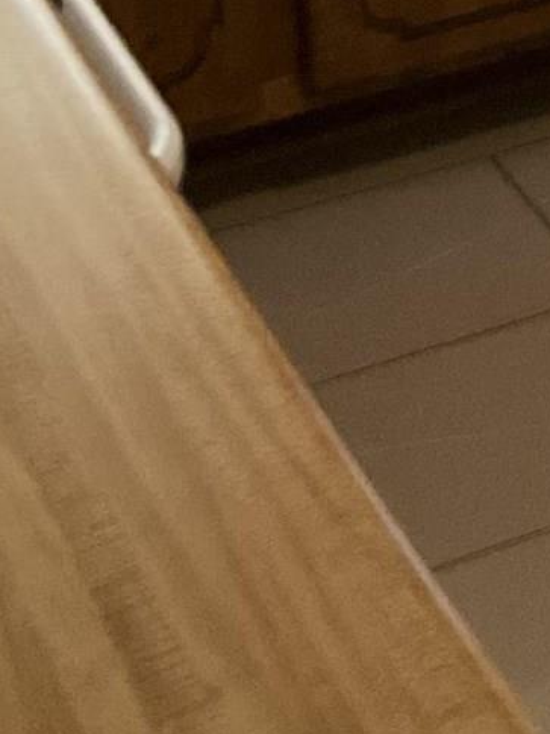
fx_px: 2924
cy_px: -836
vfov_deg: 12.3
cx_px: 909
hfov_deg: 10.3
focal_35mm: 138
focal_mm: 3
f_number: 1.8
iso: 200
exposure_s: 1/40
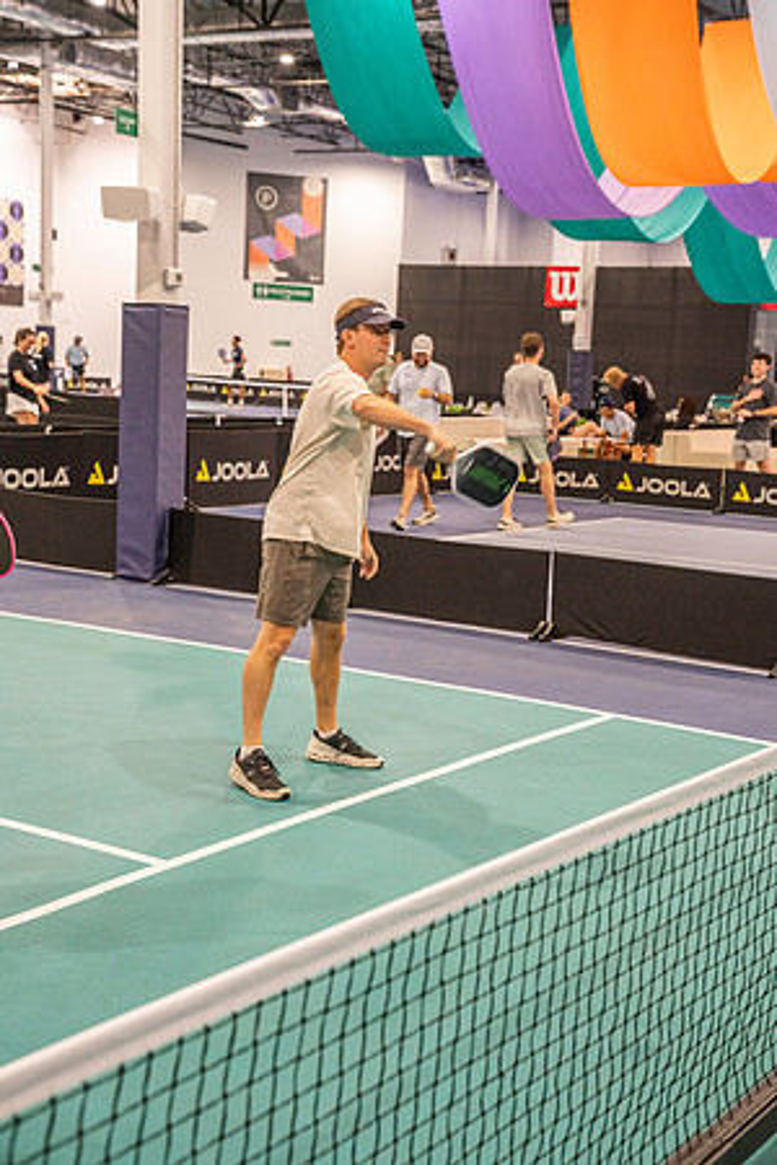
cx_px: 388
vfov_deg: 36.9
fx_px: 1748
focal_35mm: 54
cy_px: 582
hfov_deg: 25.1
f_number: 4.5
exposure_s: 1/250
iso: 4000
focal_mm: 54
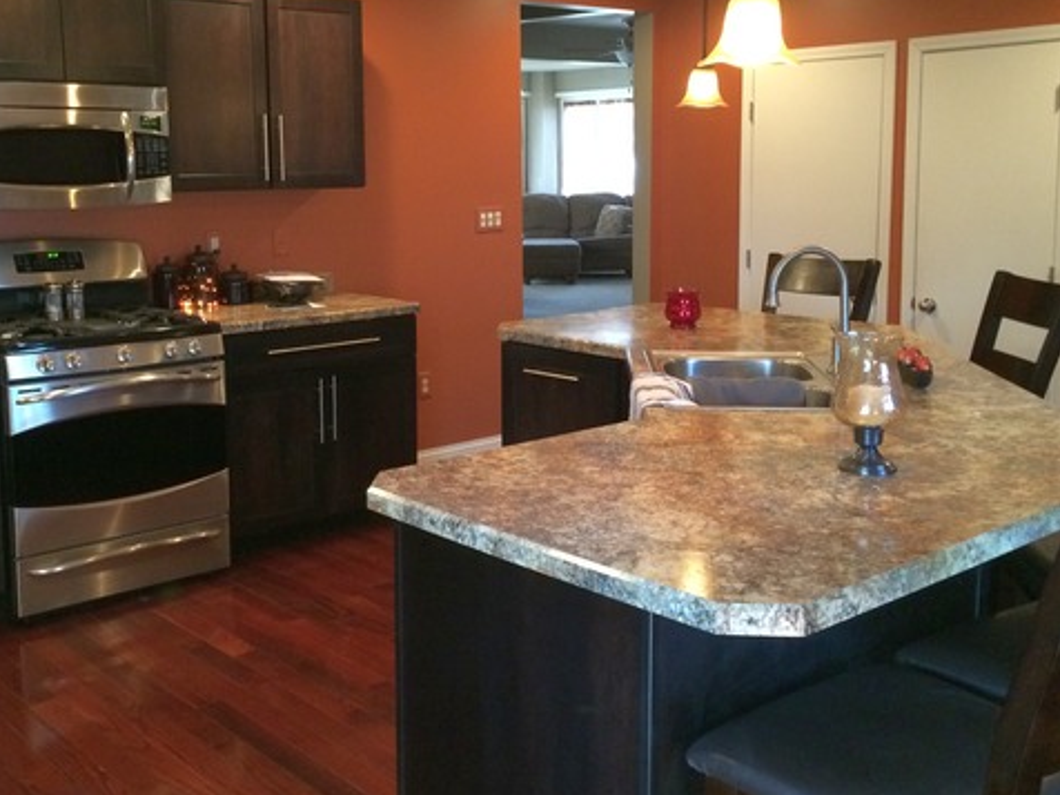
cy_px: 336
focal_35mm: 39
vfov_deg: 36.7
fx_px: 1194
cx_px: 457
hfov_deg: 47.7
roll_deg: +0.4
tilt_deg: -7.9
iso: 320
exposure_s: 1/30
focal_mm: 4.15
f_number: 2.2
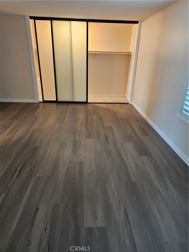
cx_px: 94
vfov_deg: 73.9
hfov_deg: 58.9
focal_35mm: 23
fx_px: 167
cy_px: 126
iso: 1000
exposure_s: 1/120
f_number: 1.7
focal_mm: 6.3
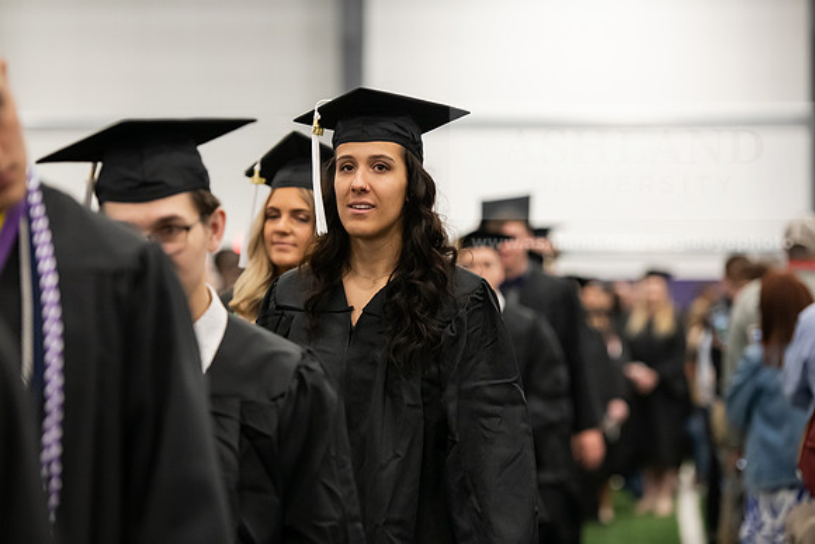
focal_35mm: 125
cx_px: 408
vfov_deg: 11.0
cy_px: 272
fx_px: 2830
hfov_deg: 16.4
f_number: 3.2
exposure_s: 1/200
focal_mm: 125
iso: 3200
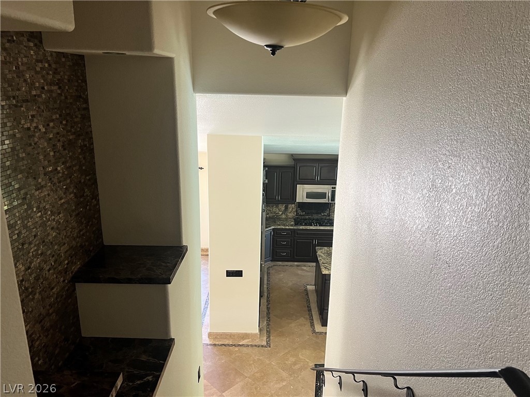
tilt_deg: -15.9
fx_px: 398
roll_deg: -0.6
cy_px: 198
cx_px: 265
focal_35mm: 26
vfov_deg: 53.1
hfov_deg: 67.3
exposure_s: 1/60
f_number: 1.5
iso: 160
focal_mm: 5.7
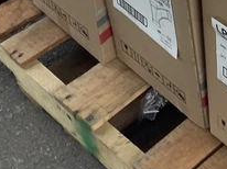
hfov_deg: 16.8
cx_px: 264
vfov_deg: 12.3
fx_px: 740
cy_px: -97
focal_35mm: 113
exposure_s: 1/120
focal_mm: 3.3
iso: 40
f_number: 2.4
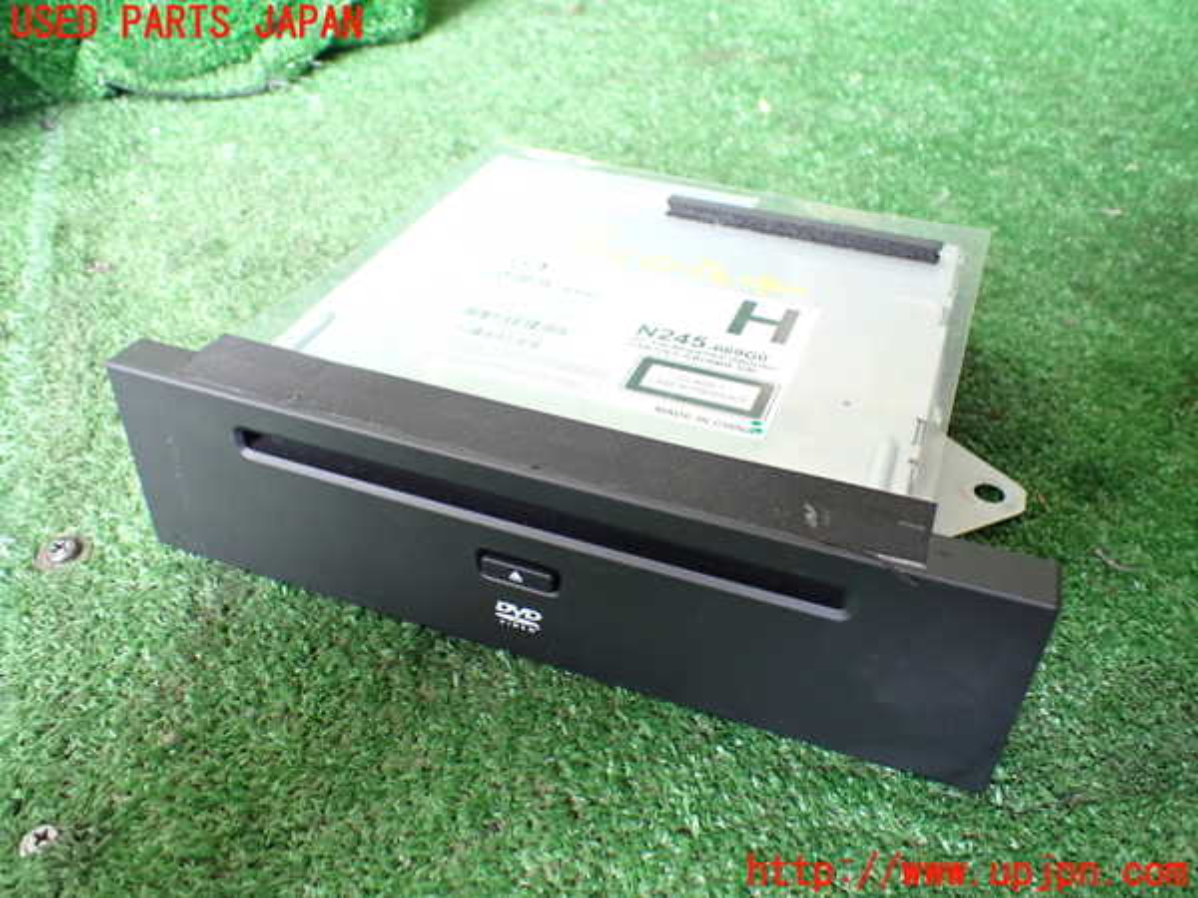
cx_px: 599
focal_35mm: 30
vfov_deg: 46.8
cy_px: 449
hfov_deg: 60.0
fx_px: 1038
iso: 800
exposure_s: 1/100
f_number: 2.3
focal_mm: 5.4
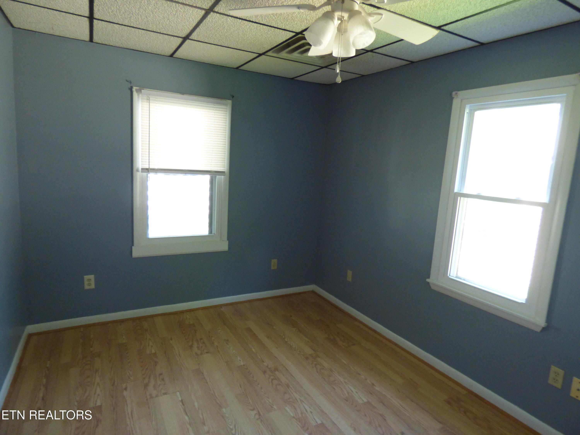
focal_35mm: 20
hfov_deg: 81.7
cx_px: 290
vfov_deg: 66.0
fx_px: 335
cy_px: 218
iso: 400
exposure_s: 1/20
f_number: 2.8
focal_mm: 3.58
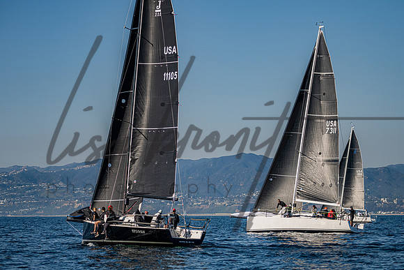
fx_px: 1427
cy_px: 167
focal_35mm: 127
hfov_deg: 16.1
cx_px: 206
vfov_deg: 10.8
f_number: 4.5
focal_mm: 100
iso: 400
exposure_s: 1/5000
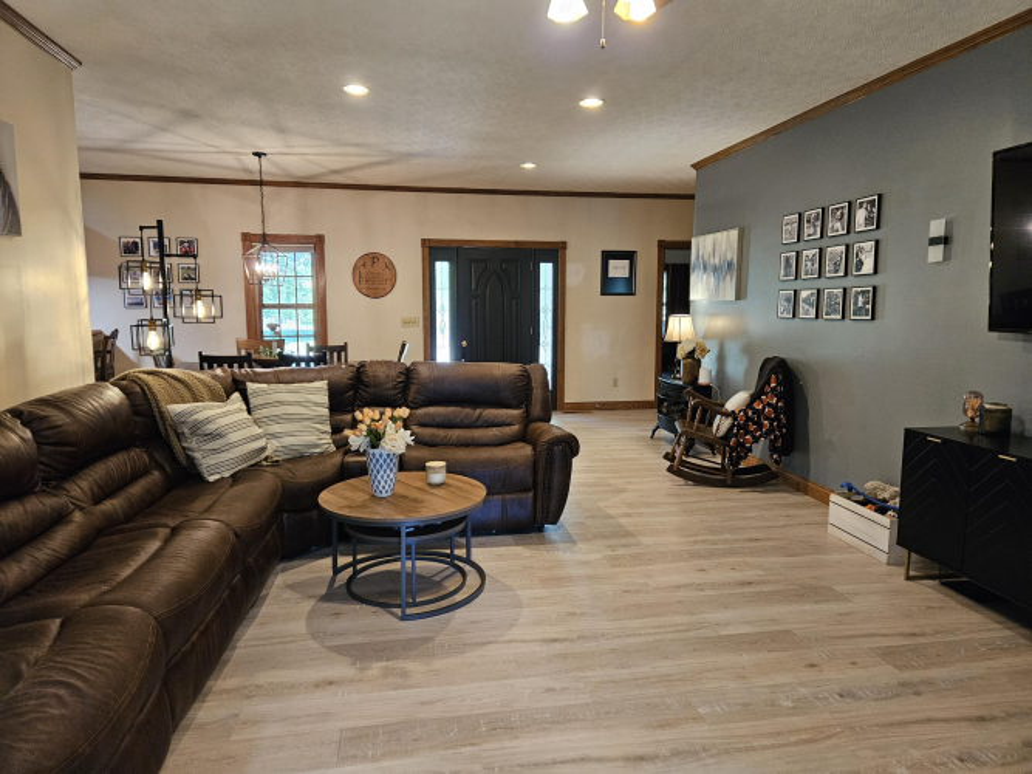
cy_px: 387
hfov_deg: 73.9
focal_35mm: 23
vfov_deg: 58.9
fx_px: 686
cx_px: 516
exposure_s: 1/120
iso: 500
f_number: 1.8
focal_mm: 5.4
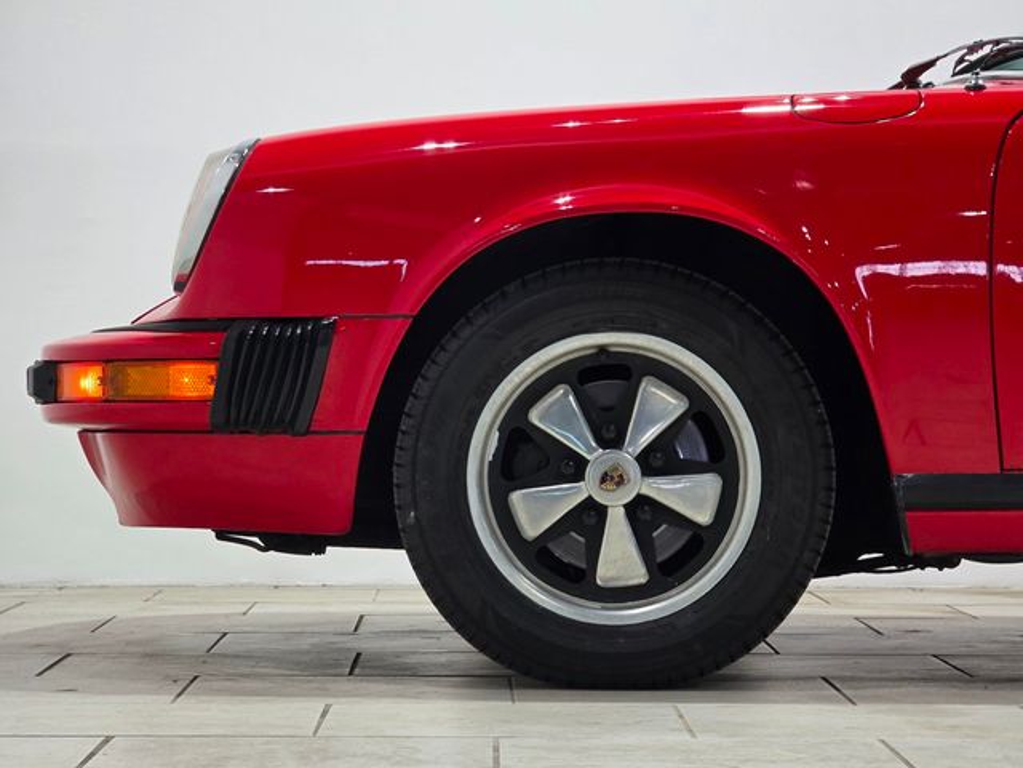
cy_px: 384
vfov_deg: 12.9
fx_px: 3399
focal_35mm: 115
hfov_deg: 17.1
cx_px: 512
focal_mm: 18.6
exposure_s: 1/120
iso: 320
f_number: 3.4
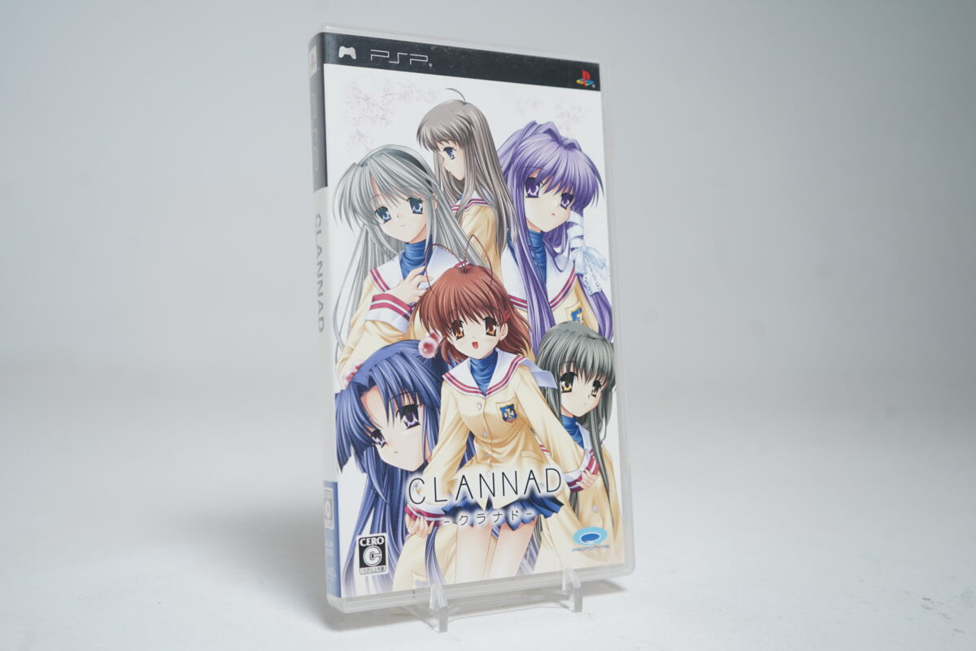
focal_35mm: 38
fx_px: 1030
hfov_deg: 50.7
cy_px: 326
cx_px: 488
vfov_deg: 35.1
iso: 640
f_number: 5
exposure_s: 1/40
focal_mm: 38
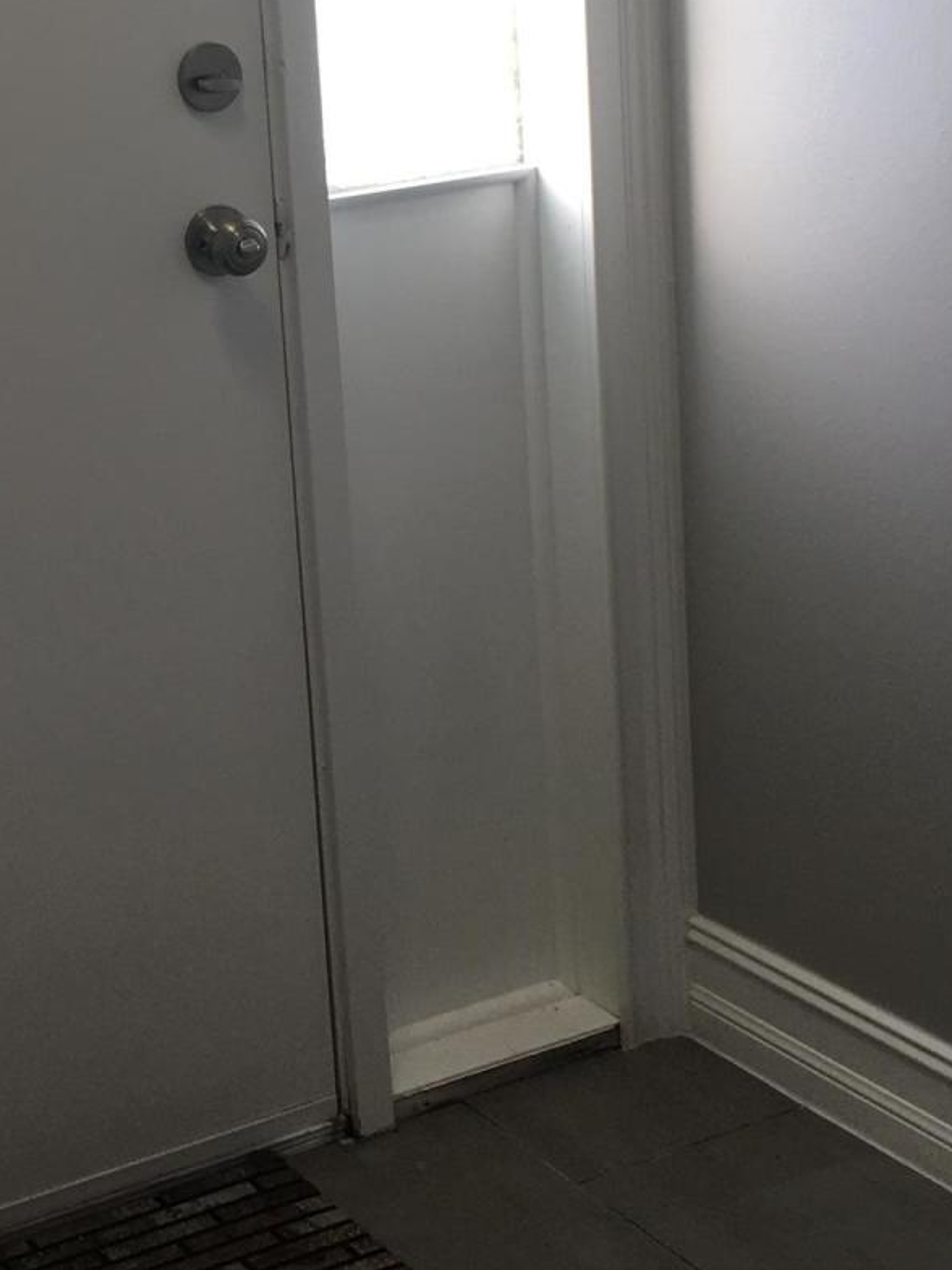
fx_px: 2714
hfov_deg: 19.7
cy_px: 364
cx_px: 164
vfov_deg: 26.1
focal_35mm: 74
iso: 25
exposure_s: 1/40
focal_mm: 4.15
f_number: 2.2
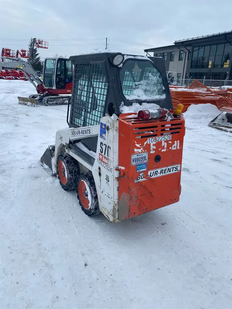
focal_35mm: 26
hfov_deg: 53.1
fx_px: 232
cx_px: 116
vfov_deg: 67.3
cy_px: 154
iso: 32
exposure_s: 1/1447
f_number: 1.8
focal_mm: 4.25
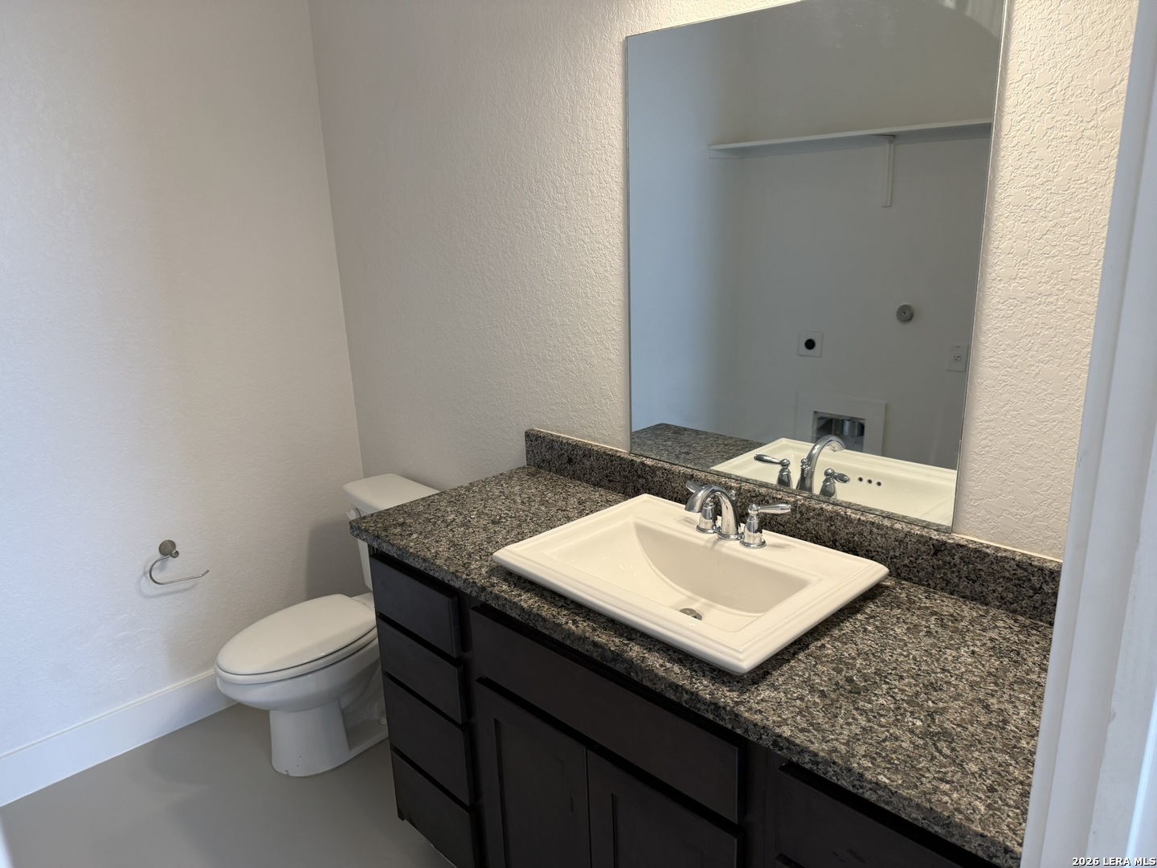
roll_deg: +2.2
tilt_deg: -16.4
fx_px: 802
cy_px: 434
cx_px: 578
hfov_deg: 71.6
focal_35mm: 24
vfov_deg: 56.8
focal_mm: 6.76
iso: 160
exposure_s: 1/120
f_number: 1.78
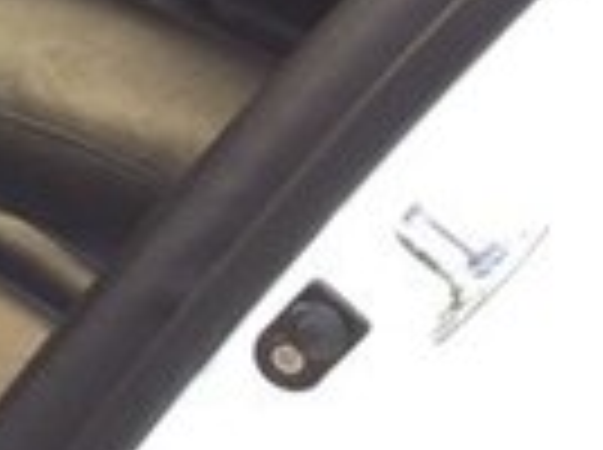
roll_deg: -2.2
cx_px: -698
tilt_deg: -16.3
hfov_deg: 11.9
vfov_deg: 10.1
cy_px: -142
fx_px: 2487
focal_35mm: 143
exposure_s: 1/50
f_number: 2.2
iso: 32
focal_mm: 4.15
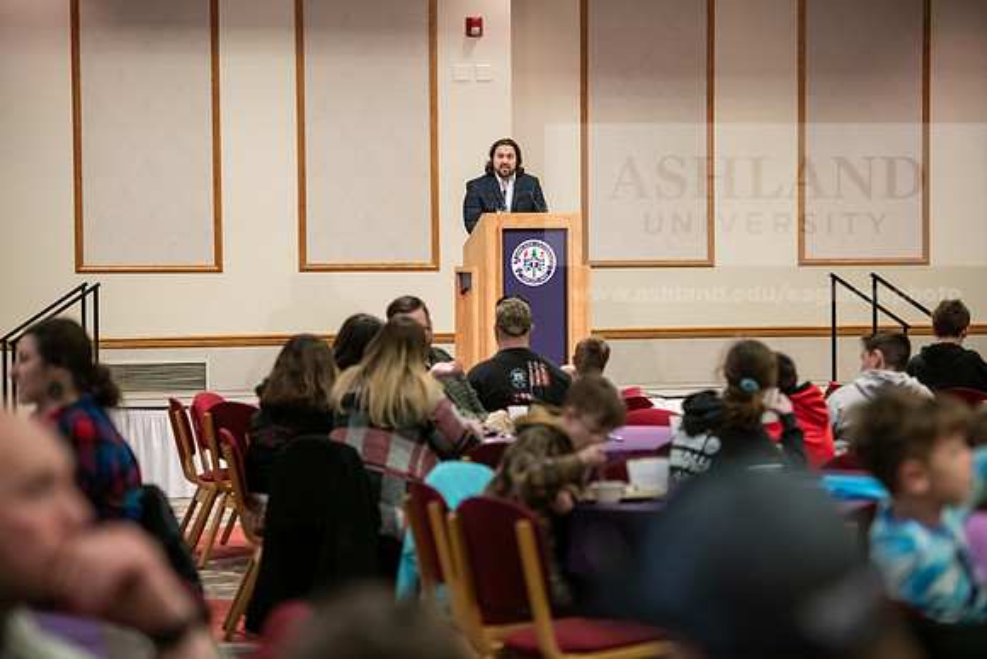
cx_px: 494
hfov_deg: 16.8
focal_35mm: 122
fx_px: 3345
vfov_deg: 11.2
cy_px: 330
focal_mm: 122
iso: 2000
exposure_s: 1/200
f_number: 3.2
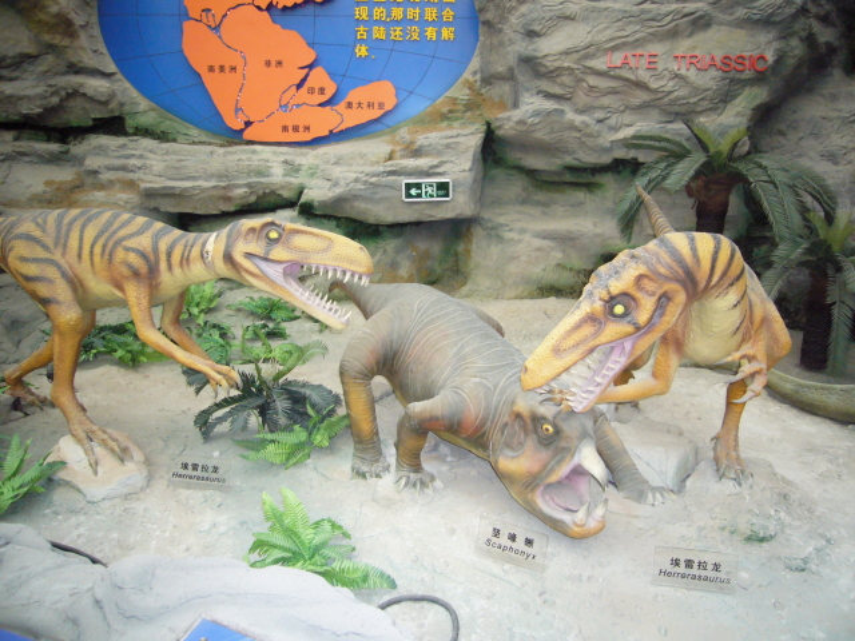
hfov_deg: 61.7
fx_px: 716
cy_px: 320
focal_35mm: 29
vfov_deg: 48.2
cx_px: 428
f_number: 2.8
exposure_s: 1/30
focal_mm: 4.7
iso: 250
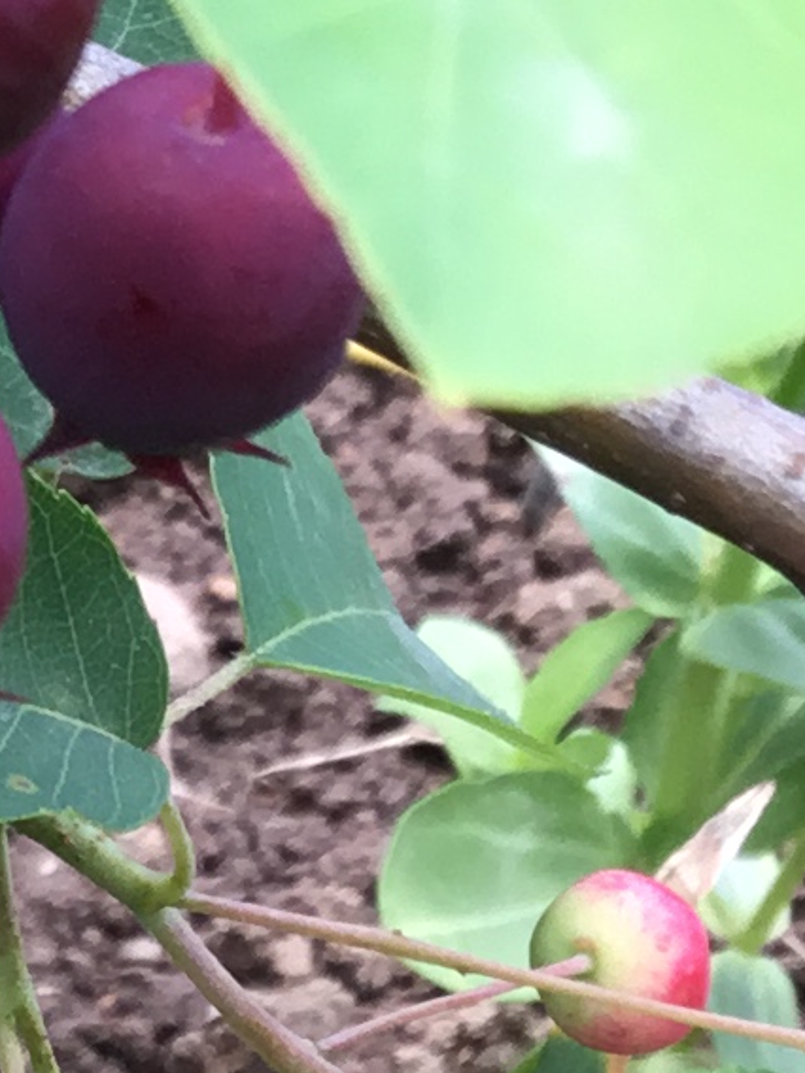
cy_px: 329
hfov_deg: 8.0
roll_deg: -6.2
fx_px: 5519
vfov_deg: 11.1
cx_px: -671
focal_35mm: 178
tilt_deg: -38.7
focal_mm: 3.3
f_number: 2.4
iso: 25
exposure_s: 1/100
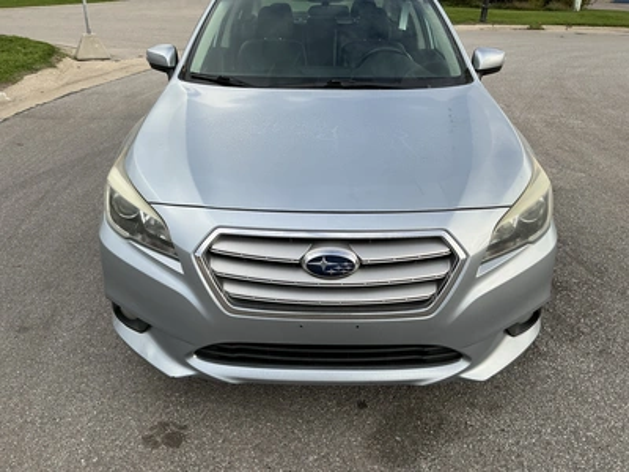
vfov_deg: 49.7
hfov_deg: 63.4
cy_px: 236
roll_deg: -1.2
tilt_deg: -24.8
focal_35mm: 28
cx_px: 314
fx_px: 509
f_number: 1.8
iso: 25
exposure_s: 1/375
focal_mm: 3
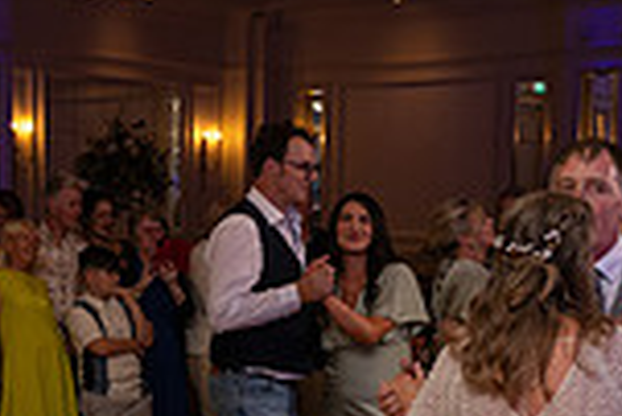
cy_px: 451
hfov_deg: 21.6
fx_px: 1591
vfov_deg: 14.6
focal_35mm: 92
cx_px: 62
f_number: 3.5
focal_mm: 24
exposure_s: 1/160
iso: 500
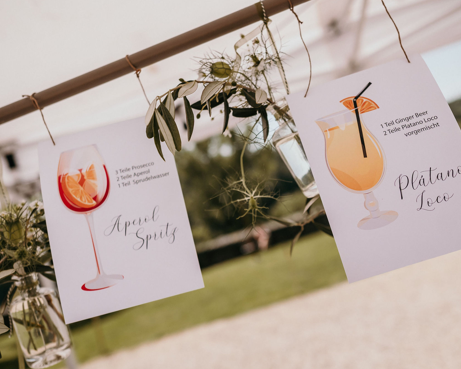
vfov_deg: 42.2
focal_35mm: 35
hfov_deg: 51.5
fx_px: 477
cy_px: 191
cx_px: 251
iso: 200
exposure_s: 1/8000
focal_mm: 24
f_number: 2.5
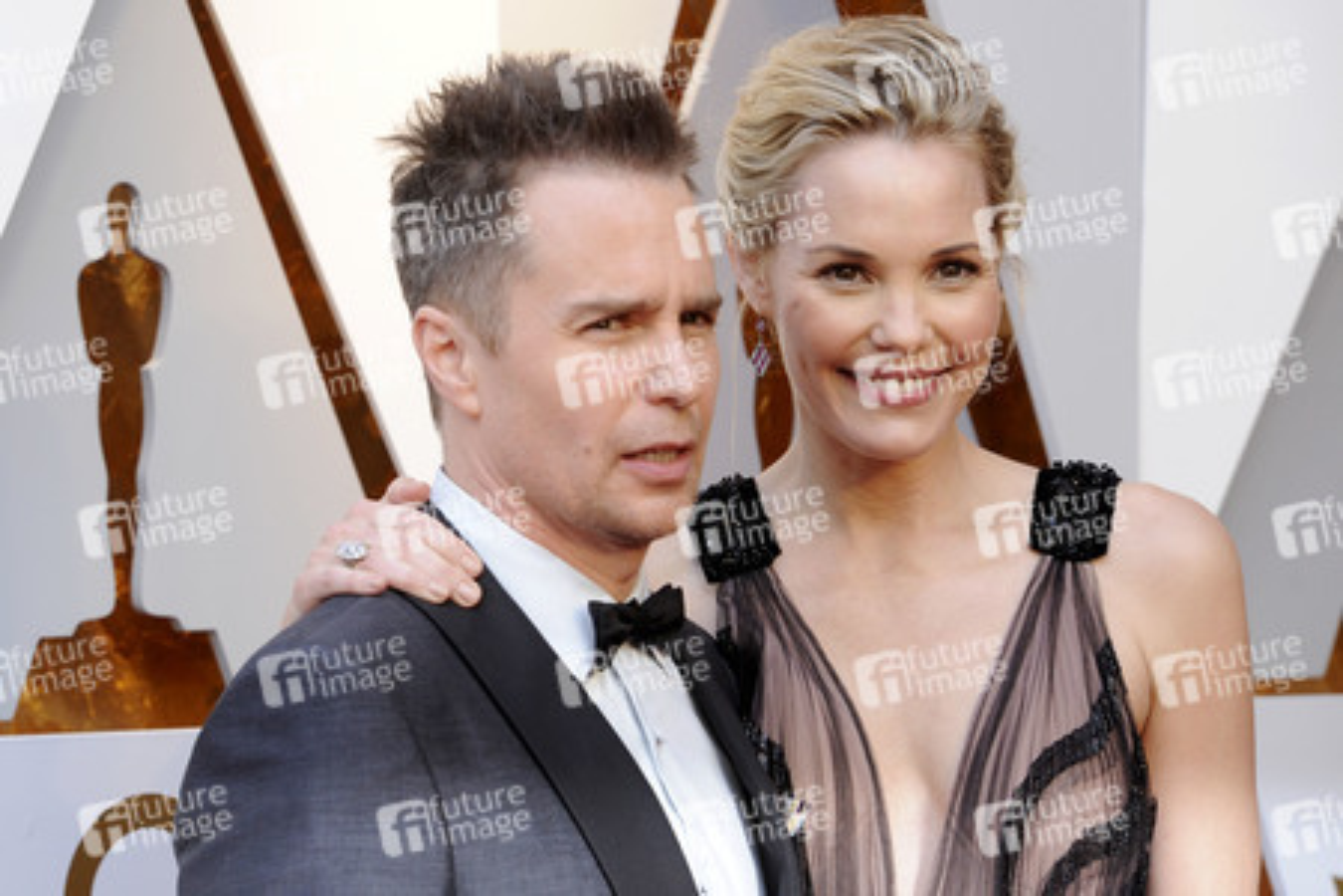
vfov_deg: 8.1
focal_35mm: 170
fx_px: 6341
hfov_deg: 12.1
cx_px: 672
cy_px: 448
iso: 1000
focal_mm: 170
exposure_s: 1/250
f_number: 7.1
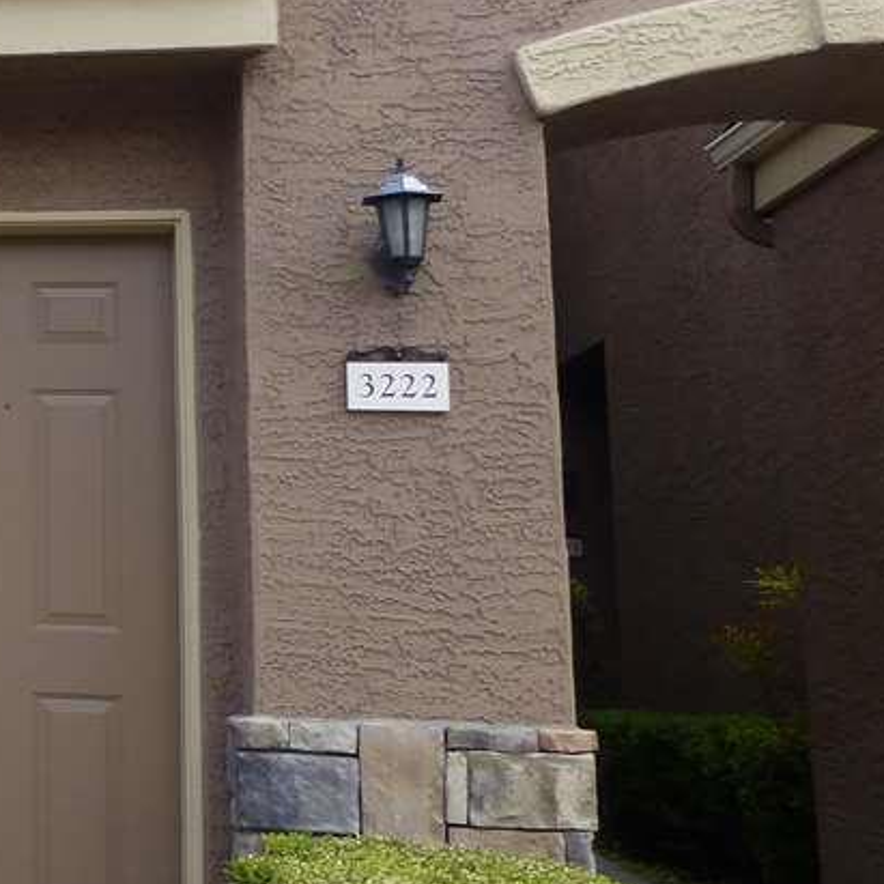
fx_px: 1907
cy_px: 230
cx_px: -445
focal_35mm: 66
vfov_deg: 25.8
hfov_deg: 21.7
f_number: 4
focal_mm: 4.3
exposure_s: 1/200
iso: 100
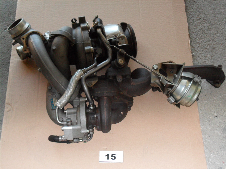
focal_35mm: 65
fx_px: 424
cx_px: 113
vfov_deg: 22.6
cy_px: 84
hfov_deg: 29.8
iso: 240
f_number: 4.2
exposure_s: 1/60
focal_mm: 11.7
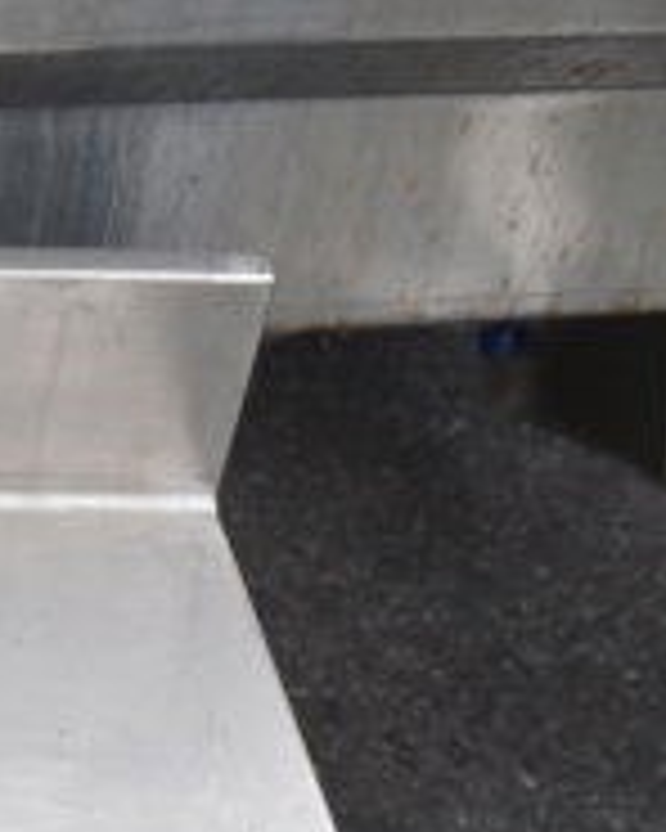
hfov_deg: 13.1
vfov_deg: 18.5
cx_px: -657
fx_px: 2513
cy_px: 762
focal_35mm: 102
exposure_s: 1/160
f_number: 6.3
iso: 200
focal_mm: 22
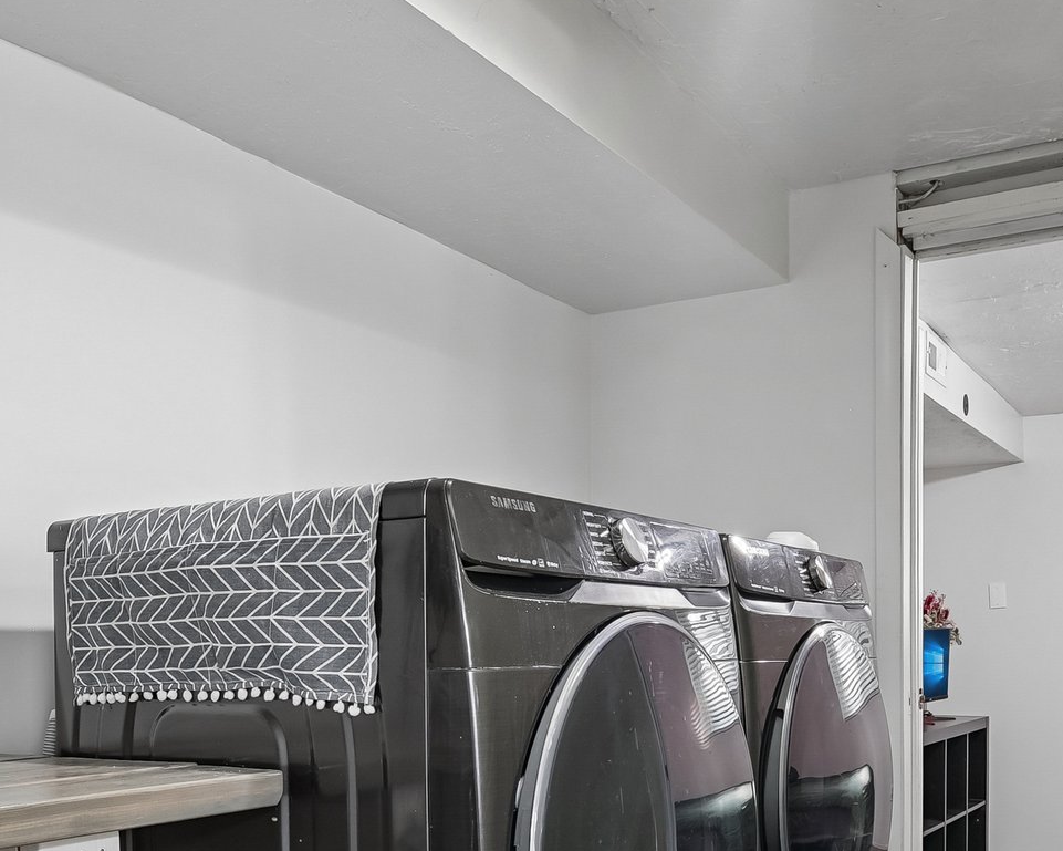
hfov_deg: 50.1
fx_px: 1133
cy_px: 652
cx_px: 602
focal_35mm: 36
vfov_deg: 39.9
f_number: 8
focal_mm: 18
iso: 400
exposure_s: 1/3.33
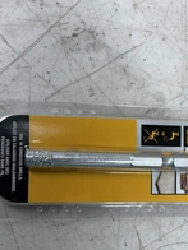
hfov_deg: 24.9
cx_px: 170
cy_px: 171
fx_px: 413
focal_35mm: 57
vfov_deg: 33.4
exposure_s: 1/120
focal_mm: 3
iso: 32
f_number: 1.8
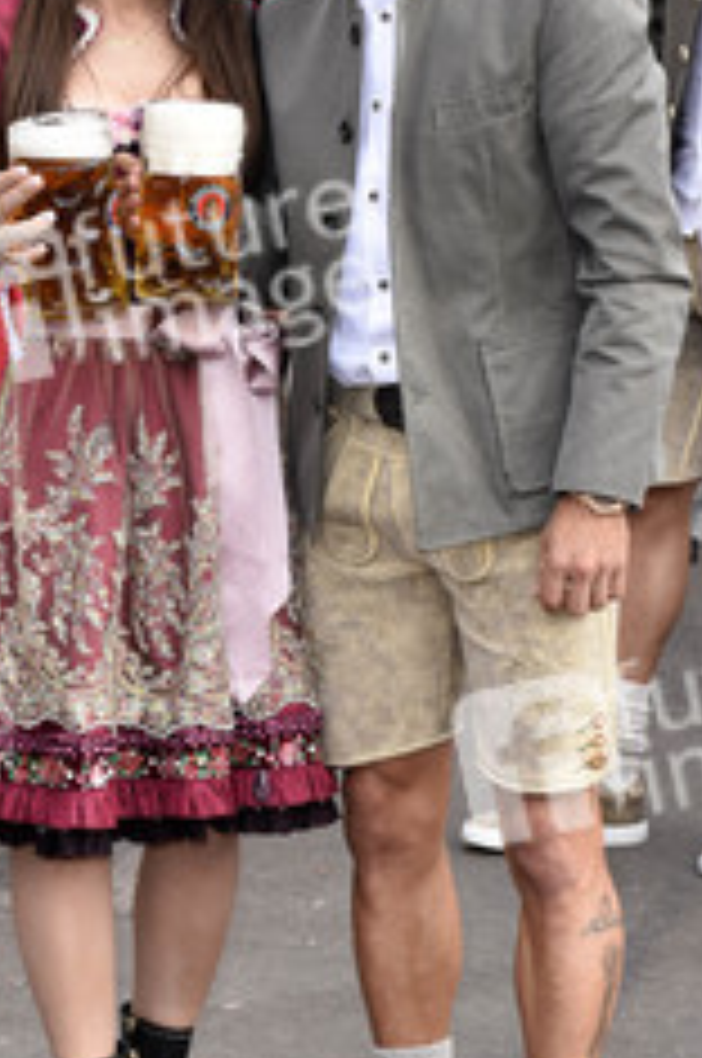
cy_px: 513
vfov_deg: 17.8
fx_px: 3369
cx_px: 274
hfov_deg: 11.9
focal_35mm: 115
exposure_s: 1/160
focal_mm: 45
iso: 320
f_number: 8
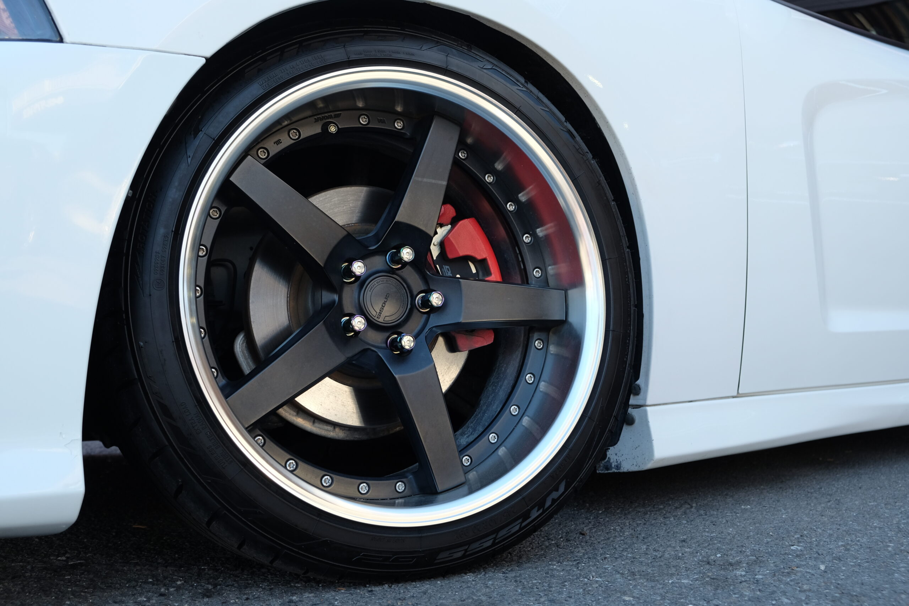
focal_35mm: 40
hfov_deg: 48.5
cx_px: 454
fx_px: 1010
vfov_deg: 33.4
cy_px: 303
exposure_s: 1/140
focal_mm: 26.5
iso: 400
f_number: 4.5
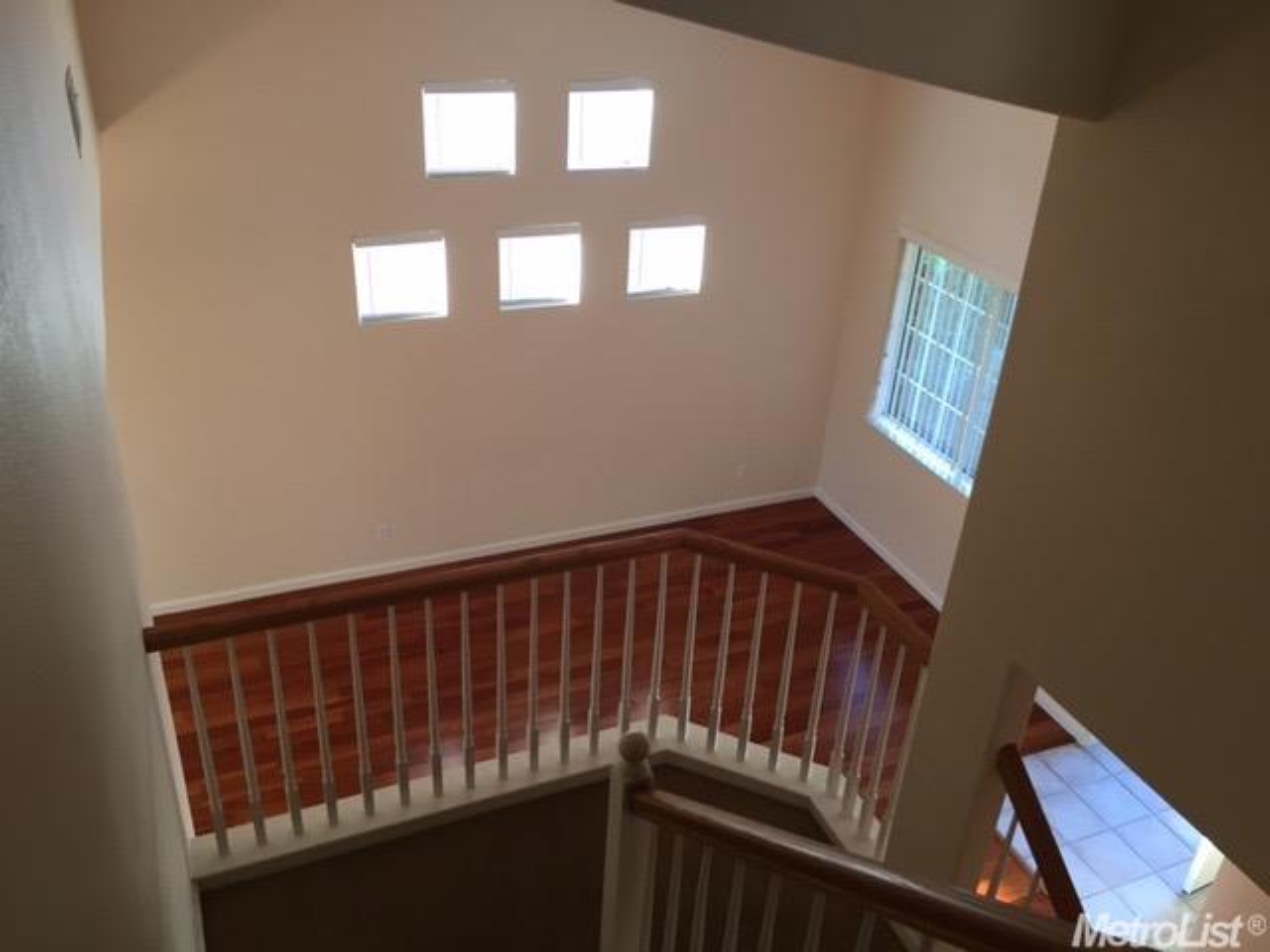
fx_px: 1064
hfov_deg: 61.7
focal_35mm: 29
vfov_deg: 48.2
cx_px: 635
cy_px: 476
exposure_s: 1/30
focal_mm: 4.15
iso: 64
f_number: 2.2
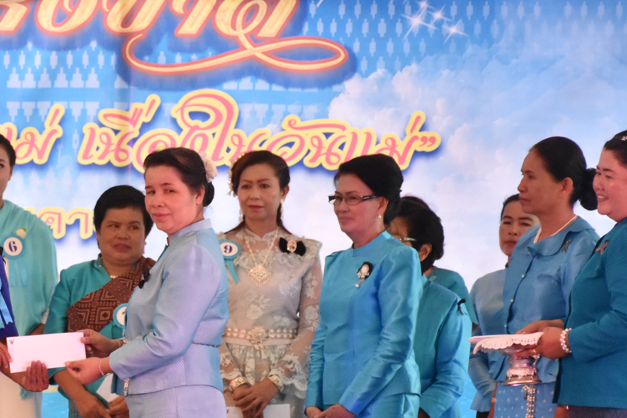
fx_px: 4406
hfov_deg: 8.1
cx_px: 42
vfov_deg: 5.4
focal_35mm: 253
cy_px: 347
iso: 2000
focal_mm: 80
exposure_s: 1/640
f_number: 5.3
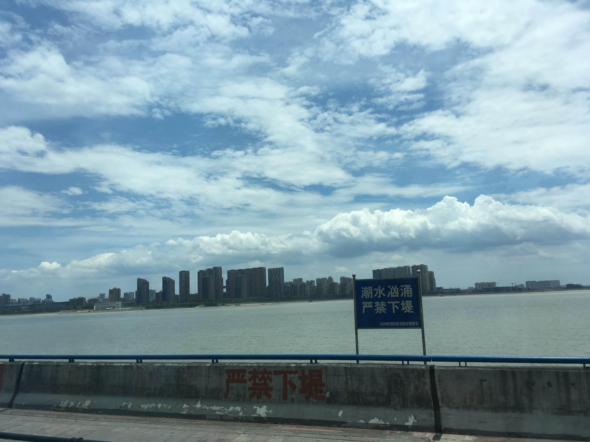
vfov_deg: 48.2
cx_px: 295
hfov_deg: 61.7
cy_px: 221
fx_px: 494
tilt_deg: +7.7
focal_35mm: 29
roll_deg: +1.8
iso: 25
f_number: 2.2
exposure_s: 1/3077
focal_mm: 4.15
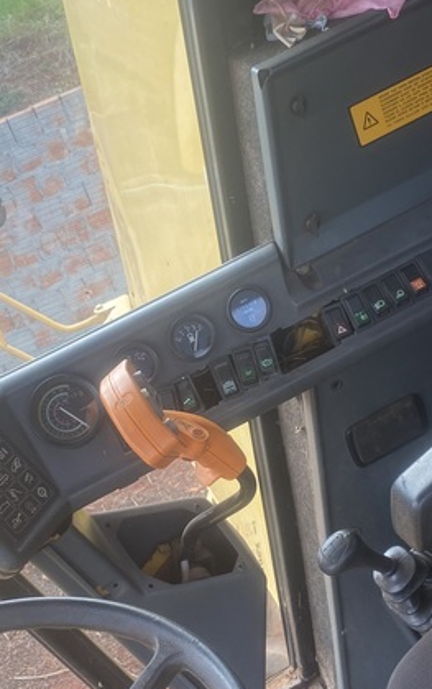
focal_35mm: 56
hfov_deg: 23.2
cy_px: 390
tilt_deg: -27.7
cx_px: 226
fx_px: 1053
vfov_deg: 36.2
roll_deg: +18.3
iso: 32
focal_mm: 4.25
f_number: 1.8
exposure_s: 1/195
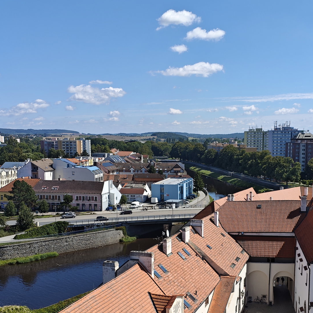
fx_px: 460
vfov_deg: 37.3
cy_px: 196
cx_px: 201
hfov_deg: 37.3
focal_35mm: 45
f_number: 1.59
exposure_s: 1/2932
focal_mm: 4.94
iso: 50
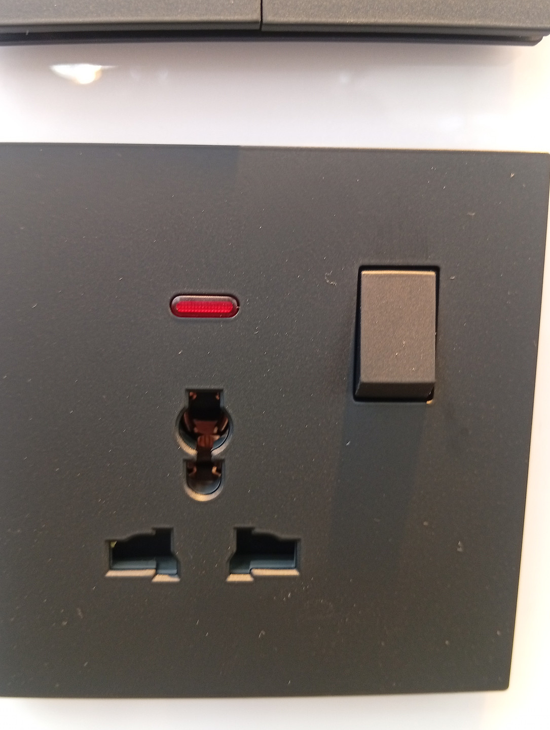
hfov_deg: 46.9
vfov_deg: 59.9
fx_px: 634
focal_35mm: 30
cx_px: 249
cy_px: 380
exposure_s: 1/50
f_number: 1.8
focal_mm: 3.84
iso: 139
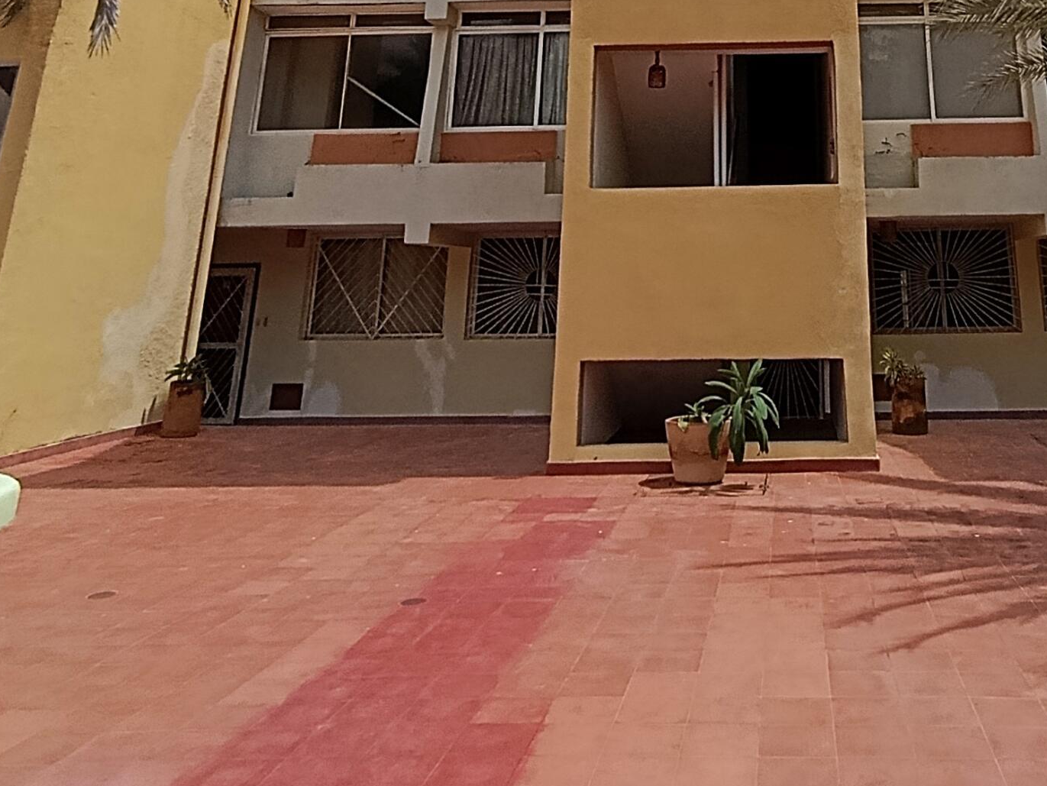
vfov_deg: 35.2
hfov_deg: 50.8
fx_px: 1059
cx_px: 760
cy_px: -66
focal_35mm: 35
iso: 51
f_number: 2.2
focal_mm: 1.65
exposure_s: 1/1425
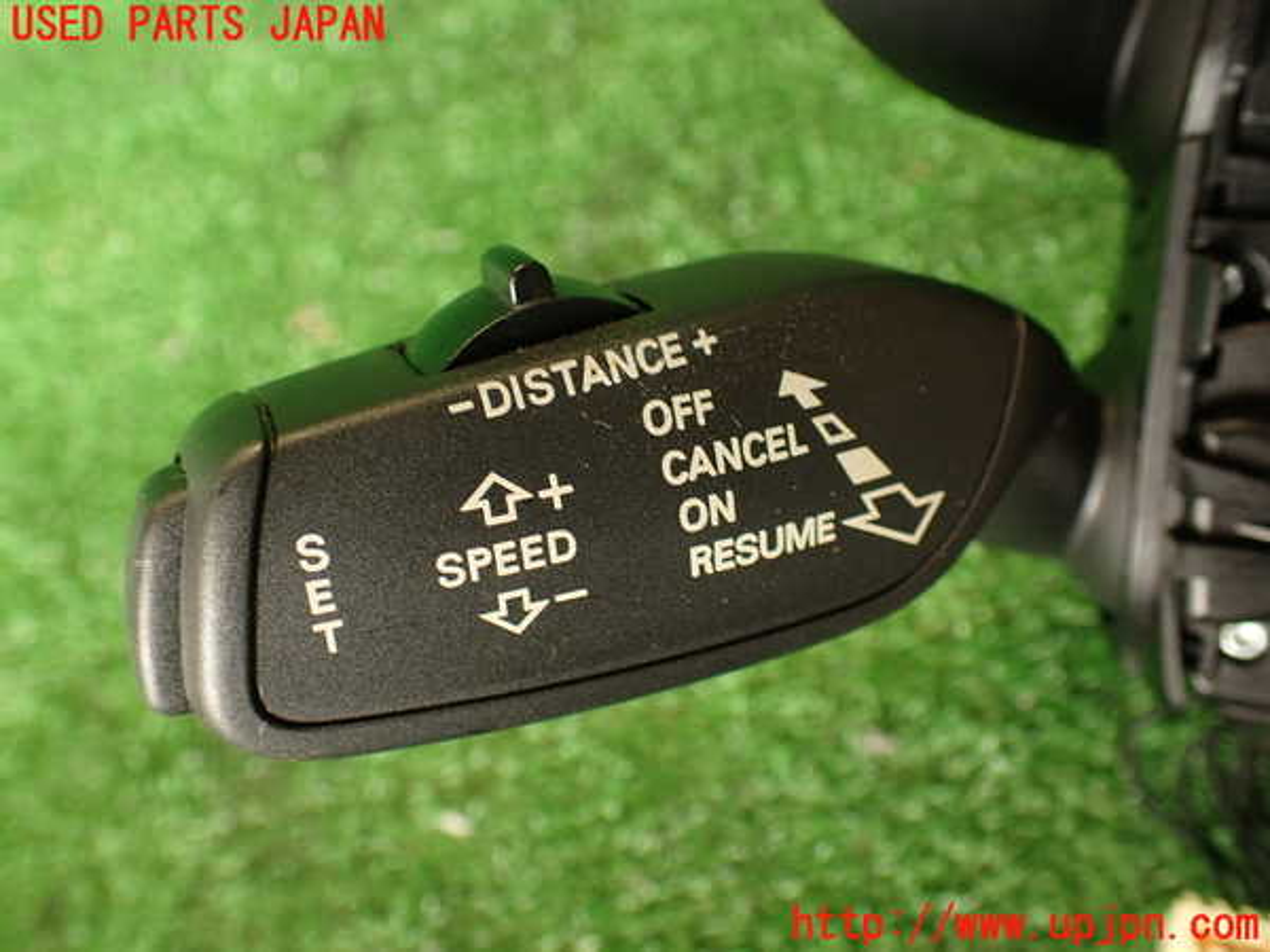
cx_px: 635
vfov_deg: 44.2
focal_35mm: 32
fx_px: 1174
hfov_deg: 56.8
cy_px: 476
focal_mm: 5.79
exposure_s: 1/30
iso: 200
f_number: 2.4
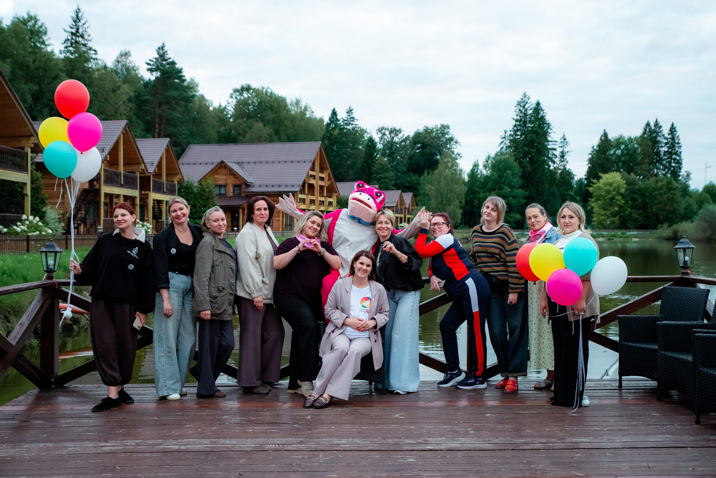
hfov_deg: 46.6
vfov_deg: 32.0
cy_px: 231
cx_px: 371
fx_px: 832
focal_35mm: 42
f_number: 4
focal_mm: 40
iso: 1600
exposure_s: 1/125
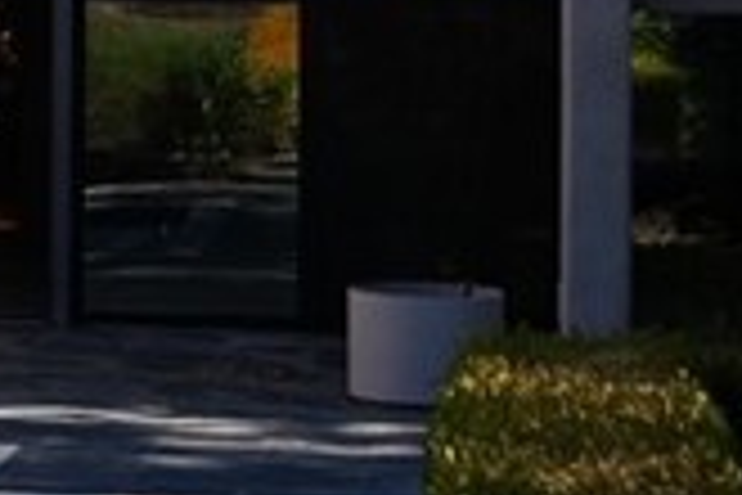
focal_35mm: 223
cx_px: -589
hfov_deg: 8.8
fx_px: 4596
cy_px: -304
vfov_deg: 6.1
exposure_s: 1/250
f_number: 5.6
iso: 100
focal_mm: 24
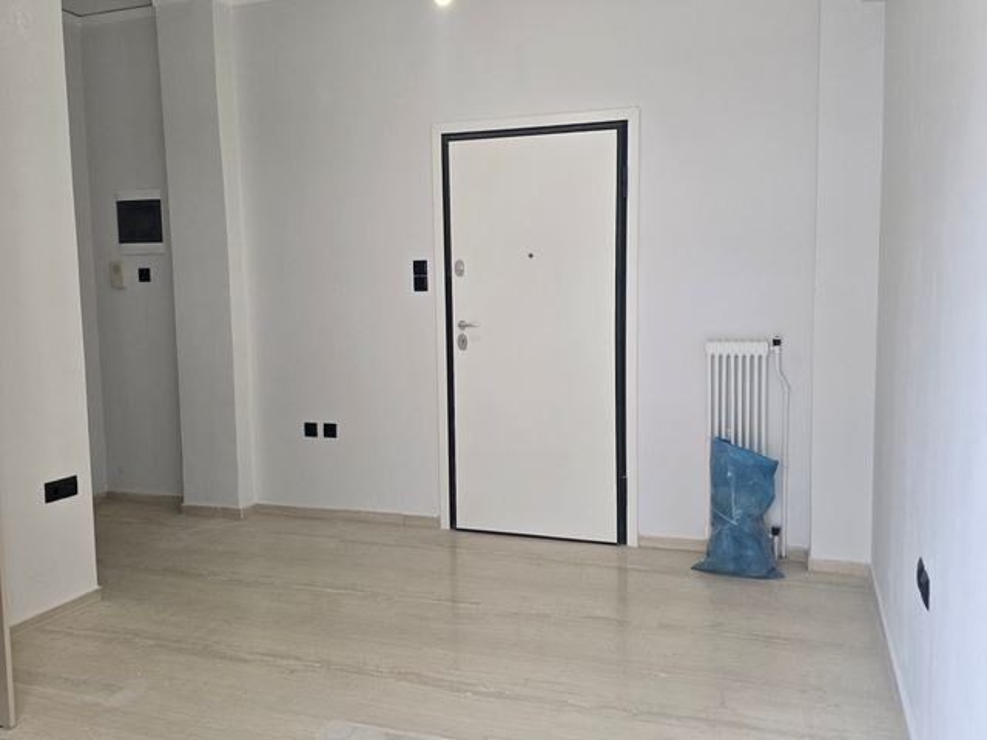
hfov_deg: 73.9
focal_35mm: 23
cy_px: 370
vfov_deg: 58.9
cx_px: 494
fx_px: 656
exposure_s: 1/180
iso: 125
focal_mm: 6.3
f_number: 1.7
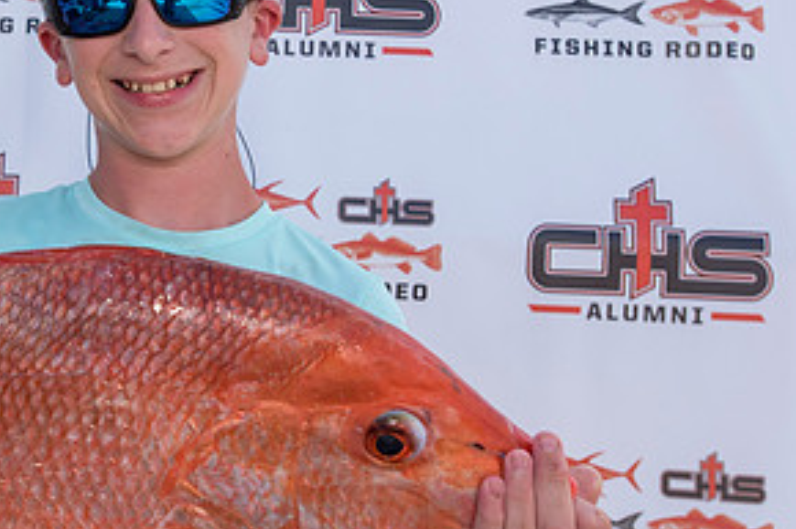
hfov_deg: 30.4
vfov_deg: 21.1
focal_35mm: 64
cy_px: 158
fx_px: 1414
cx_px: 115
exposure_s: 1/1600
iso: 500
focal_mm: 32
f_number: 6.3
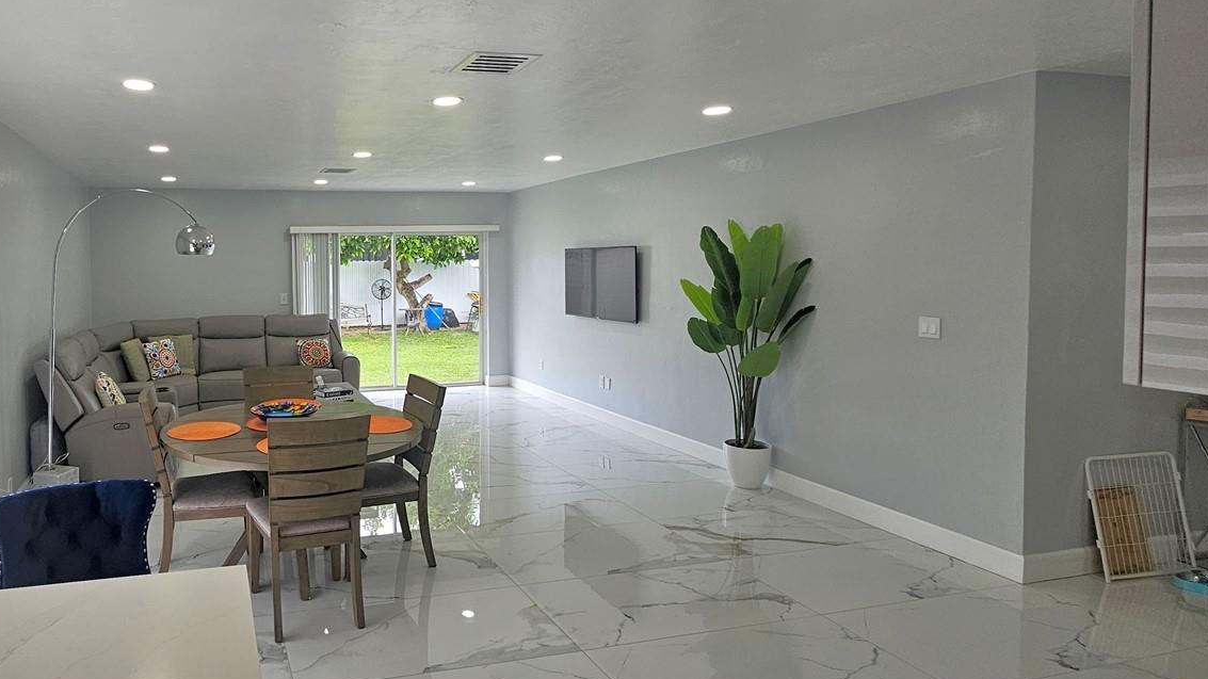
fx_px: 641
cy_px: 293
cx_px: 359
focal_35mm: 20
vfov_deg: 55.7
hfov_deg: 82.2
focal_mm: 2.2
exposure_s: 1/120
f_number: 2.2
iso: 64
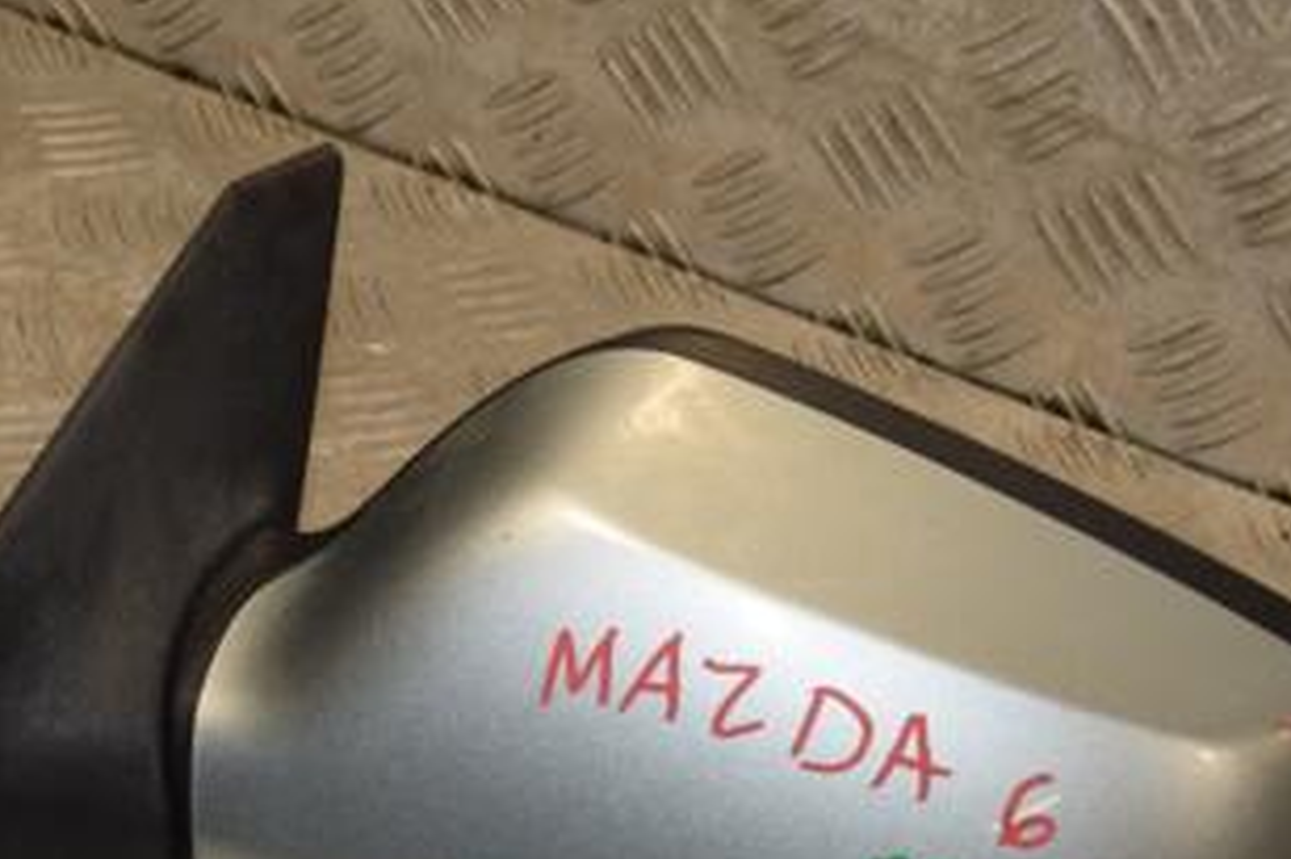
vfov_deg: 12.2
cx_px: 440
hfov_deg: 18.4
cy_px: 813
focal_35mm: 111
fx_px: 3978
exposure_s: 1/200
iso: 800
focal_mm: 38
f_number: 9
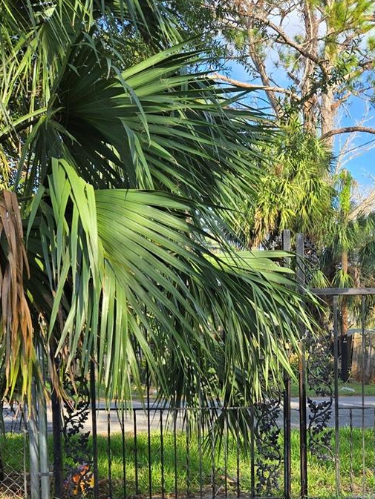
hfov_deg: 34.4
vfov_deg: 43.8
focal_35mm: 41
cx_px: 280
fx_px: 592
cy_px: 391
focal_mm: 5.4
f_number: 1.8
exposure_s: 1/505
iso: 25
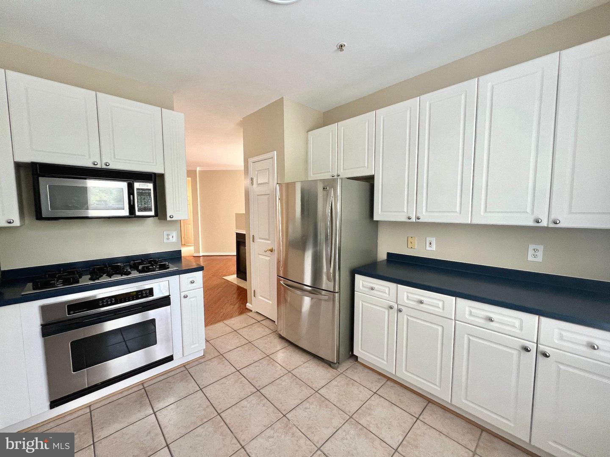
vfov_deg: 89.9
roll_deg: +0.7
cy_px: 228
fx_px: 229
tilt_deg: -4.8
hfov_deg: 106.2
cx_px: 305
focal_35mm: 13
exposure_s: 1/60
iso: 200
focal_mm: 1.57
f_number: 1.8
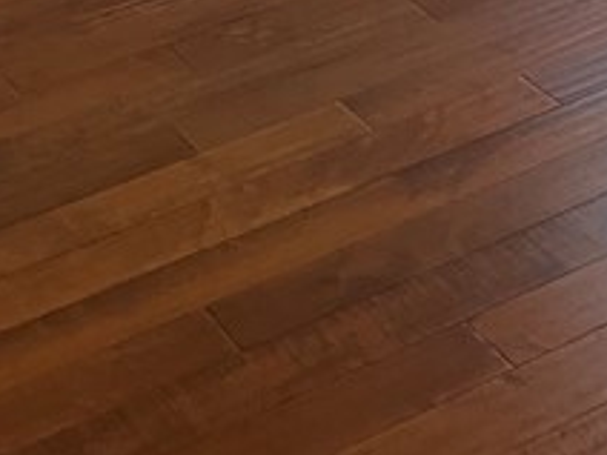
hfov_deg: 14.7
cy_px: -298
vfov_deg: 11.6
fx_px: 2122
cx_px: 999
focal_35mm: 121
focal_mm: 5.1
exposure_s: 1/60
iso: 200
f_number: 1.6
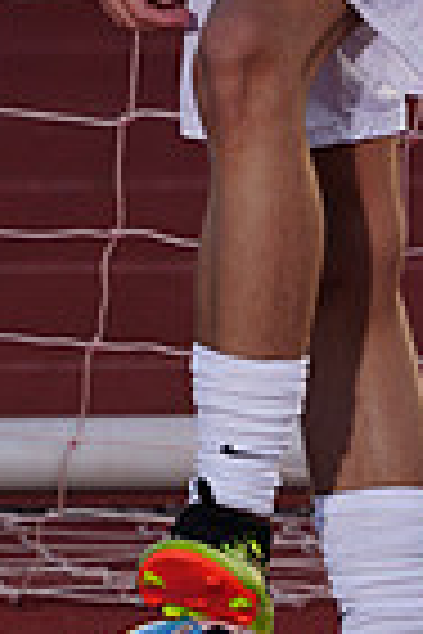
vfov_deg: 1.9
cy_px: -153
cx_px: 245
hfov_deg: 1.3
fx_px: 18734
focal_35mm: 1063
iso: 200
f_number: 5.6
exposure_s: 1/250
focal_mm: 259
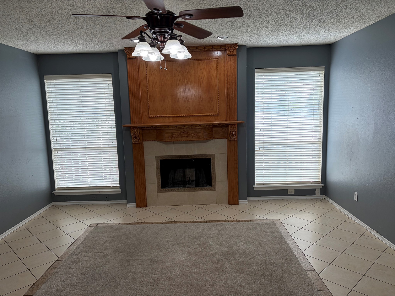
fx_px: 297
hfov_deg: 67.3
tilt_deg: -6.8
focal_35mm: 26
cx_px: 198
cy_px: 148
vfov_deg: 53.1
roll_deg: +2.5
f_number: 1.6
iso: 32
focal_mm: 5.96
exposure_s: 1/120
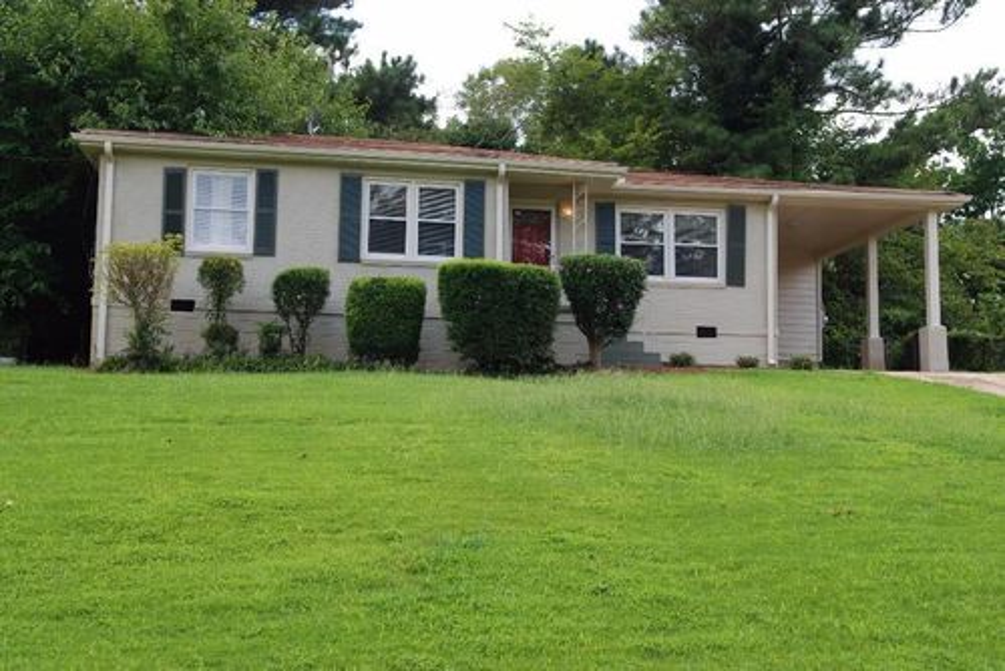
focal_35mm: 42
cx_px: 502
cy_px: 336
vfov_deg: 31.9
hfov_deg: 46.4
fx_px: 1173
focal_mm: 28
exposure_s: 1/100
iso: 200
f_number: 5
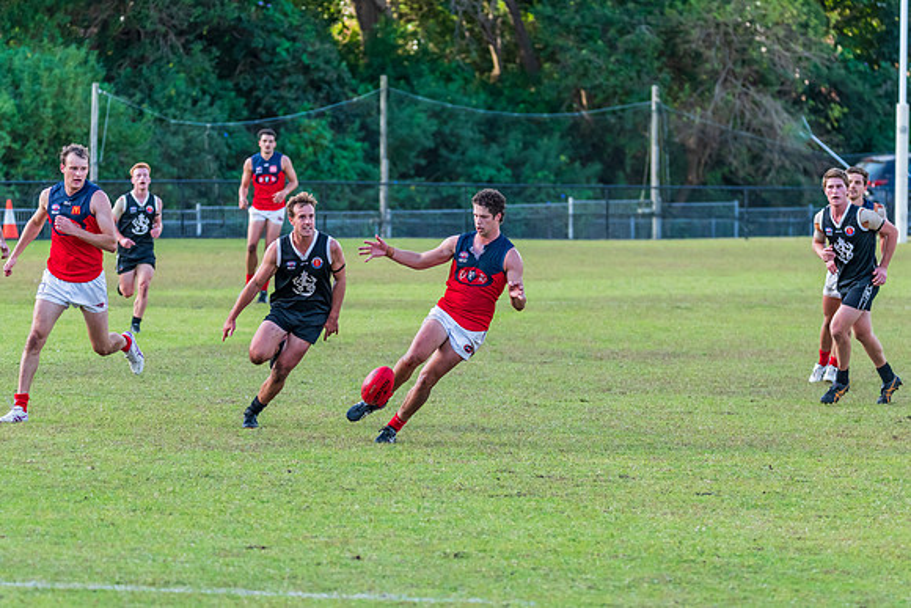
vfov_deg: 4.8
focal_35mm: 288
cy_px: 327
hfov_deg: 7.2
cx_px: 490
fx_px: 7278
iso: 800
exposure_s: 1/1250
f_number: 5.3
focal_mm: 240
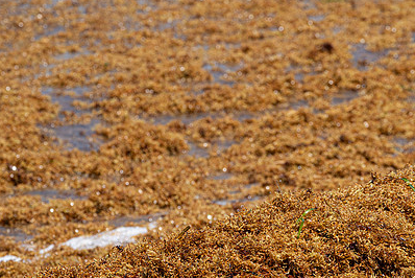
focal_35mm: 309
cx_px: 242
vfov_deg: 4.5
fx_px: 3565
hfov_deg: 6.7
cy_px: 181
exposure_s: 1/1250
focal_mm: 212
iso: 640
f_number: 10
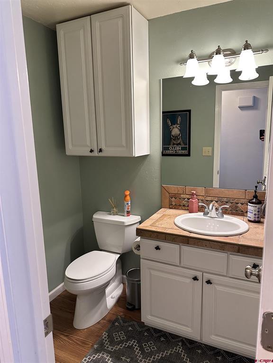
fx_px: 252
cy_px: 182
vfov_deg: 71.6
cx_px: 136
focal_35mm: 24
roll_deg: +0.3
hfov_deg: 56.8
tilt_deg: -9.3
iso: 250
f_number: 1.78
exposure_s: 1/60
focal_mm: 6.86
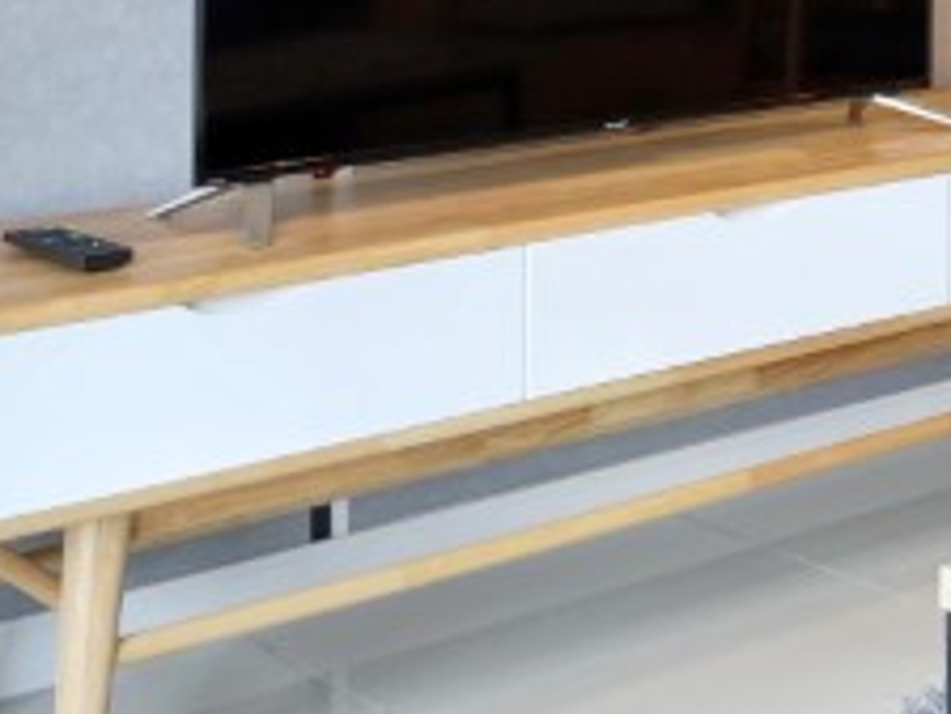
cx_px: 832
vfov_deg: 16.7
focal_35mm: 83
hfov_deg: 23.0
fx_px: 2280
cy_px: -230
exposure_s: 1/100
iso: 50
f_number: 1.8
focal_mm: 3
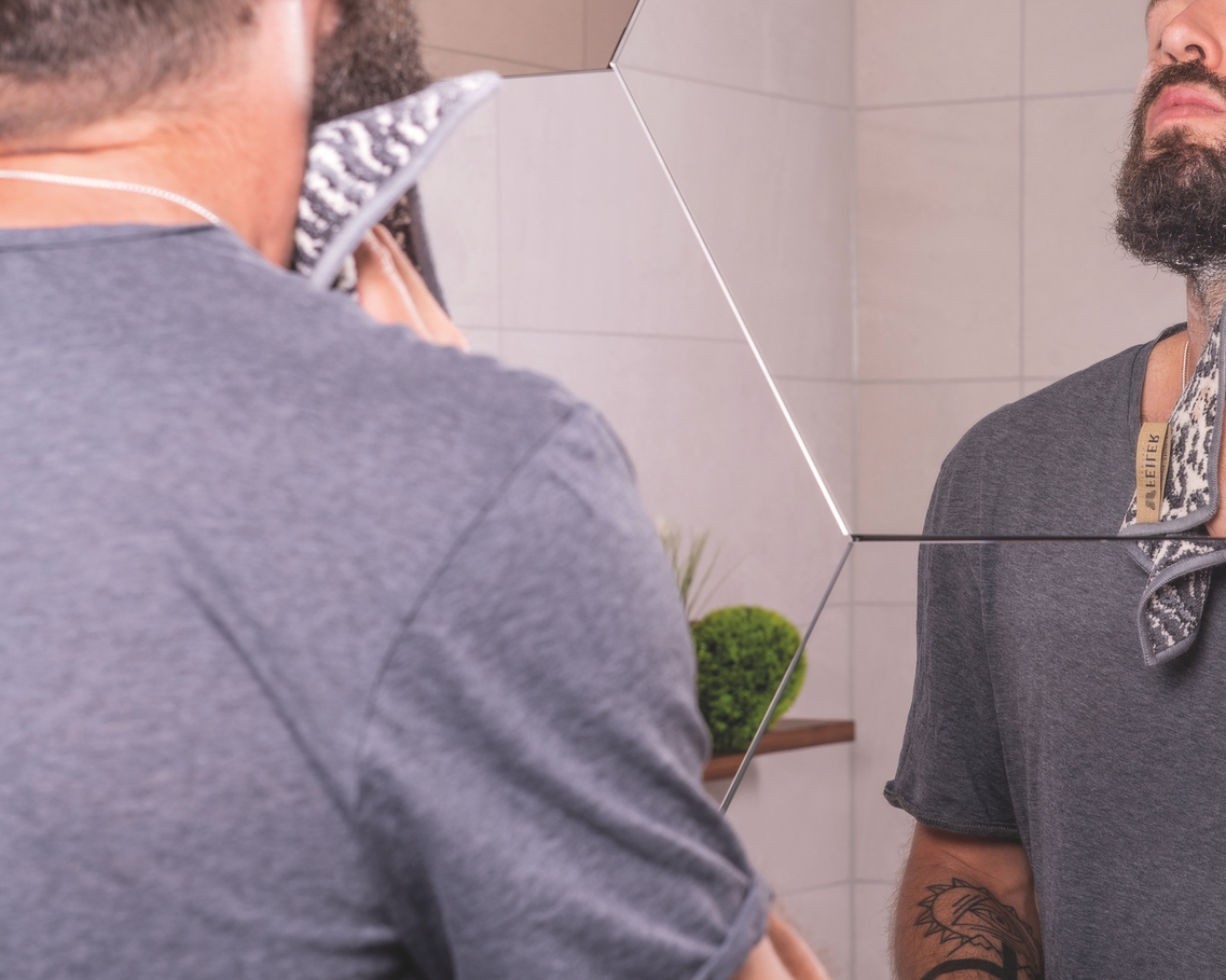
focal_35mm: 111
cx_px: 805
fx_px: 4027
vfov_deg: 13.9
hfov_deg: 17.3
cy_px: 413
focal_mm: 70
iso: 100
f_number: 9
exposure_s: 1/250
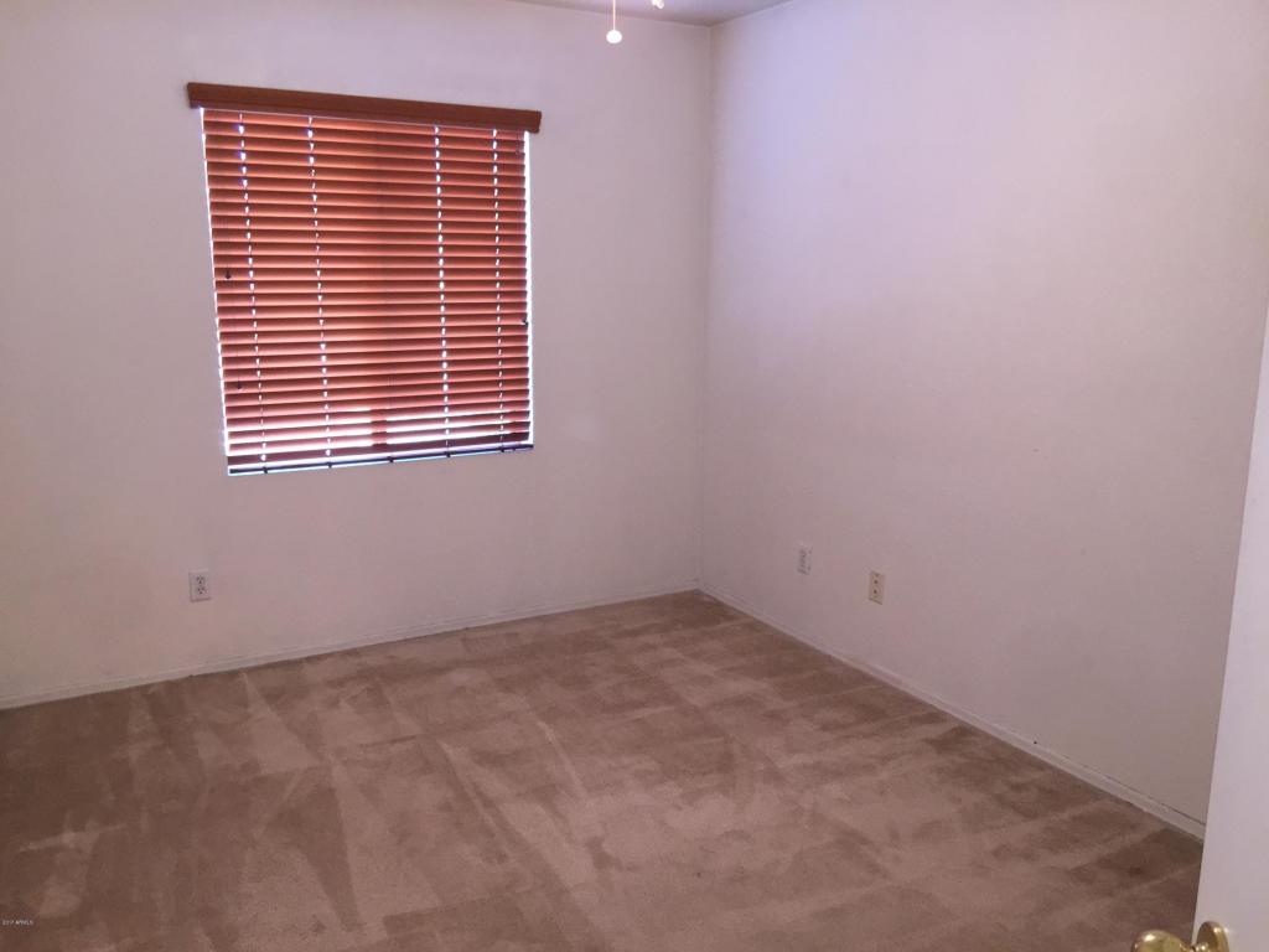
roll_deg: -0.6
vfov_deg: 48.2
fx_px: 1063
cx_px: 634
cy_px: 476
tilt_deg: -11.0
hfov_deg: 61.7
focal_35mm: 29
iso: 160
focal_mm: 4.15
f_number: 2.2
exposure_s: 1/30
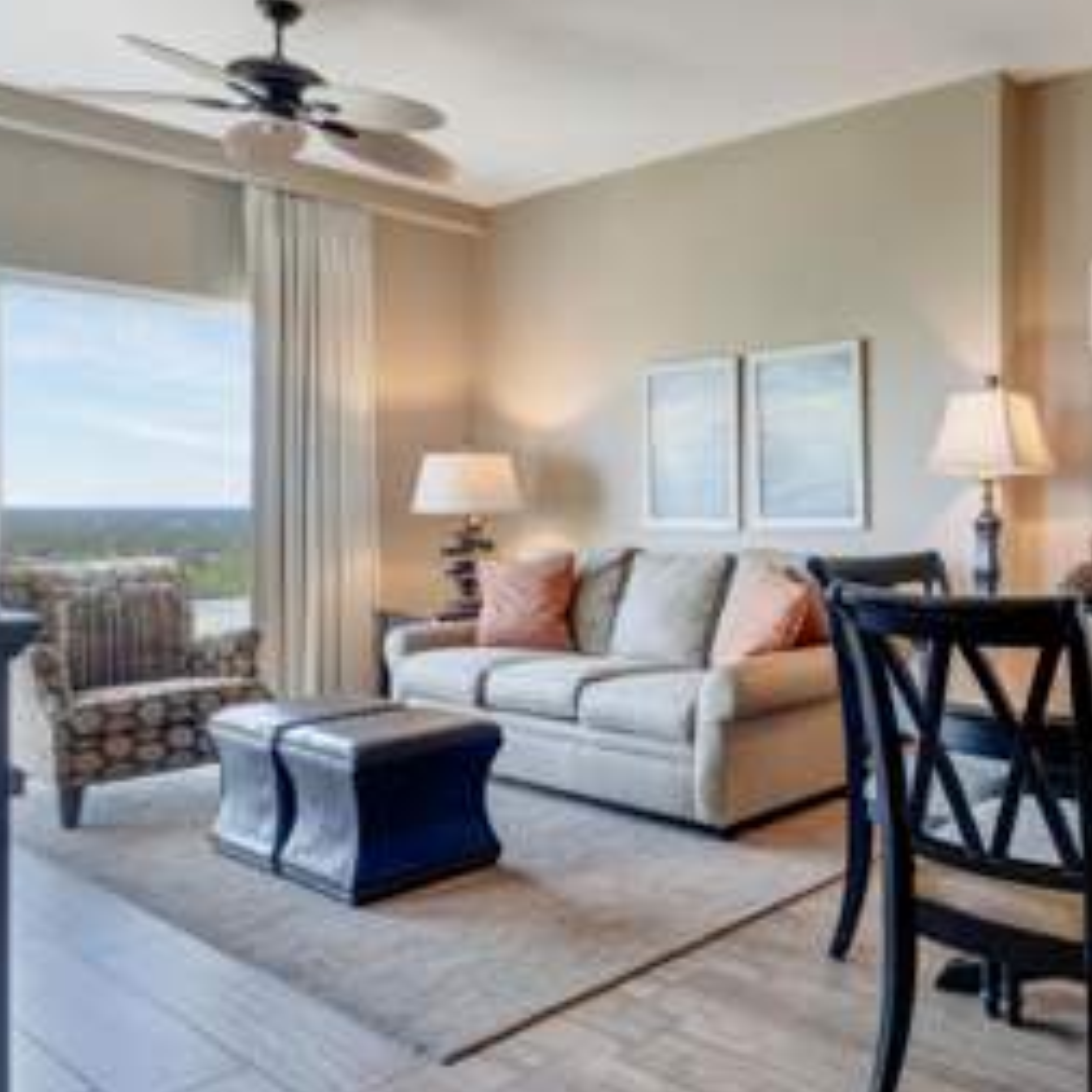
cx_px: 980
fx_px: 1035
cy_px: 477
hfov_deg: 49.6
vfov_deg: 55.5
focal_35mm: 29
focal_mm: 18
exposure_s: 1/2
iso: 400
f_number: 11
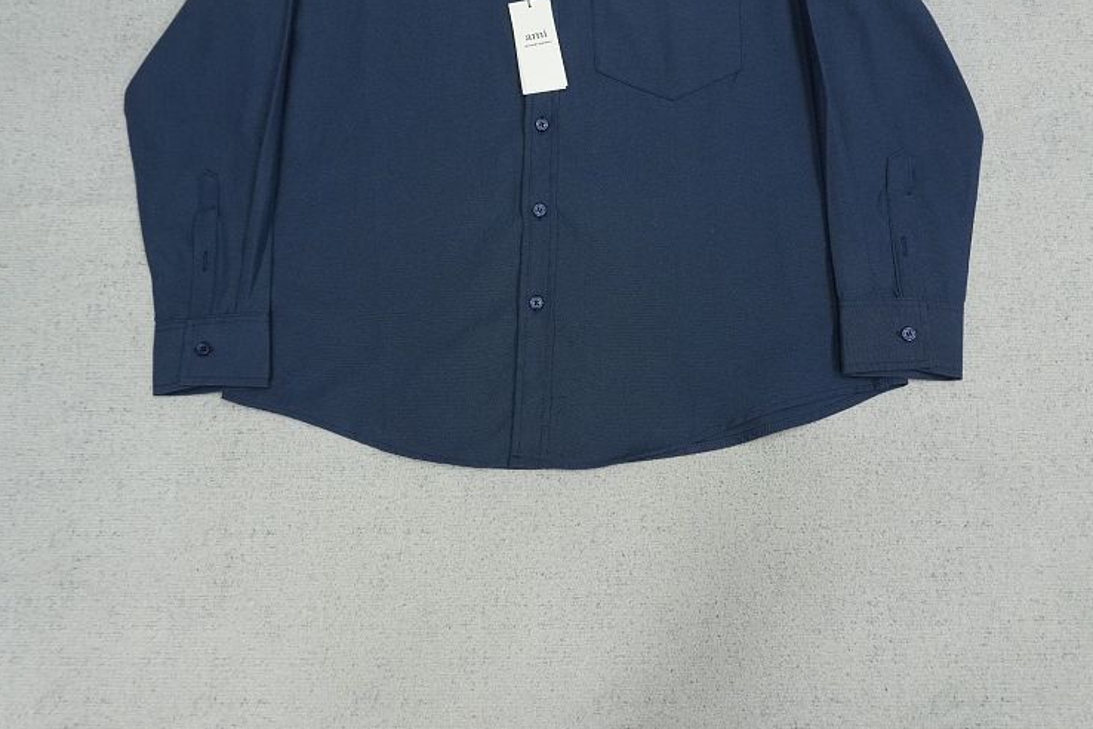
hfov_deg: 69.4
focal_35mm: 26
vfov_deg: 49.5
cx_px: 560
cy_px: 339
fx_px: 789
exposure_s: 1/160
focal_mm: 16
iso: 1000
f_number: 8
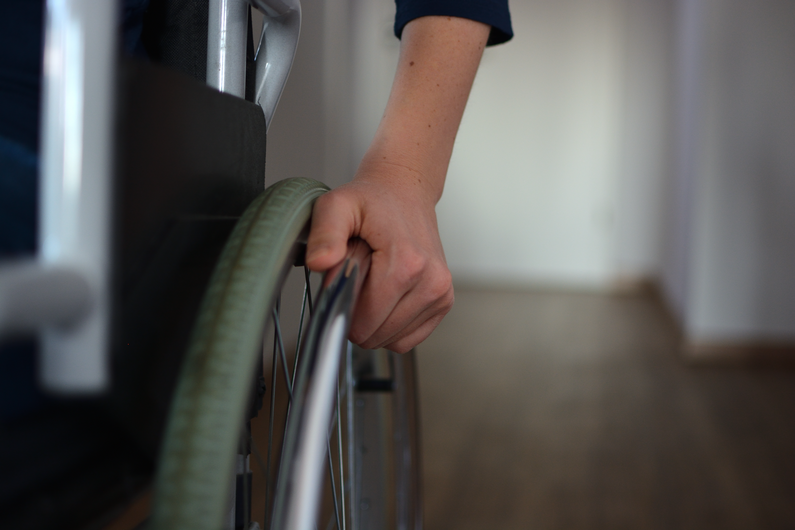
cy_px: 265
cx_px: 398
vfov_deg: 25.8
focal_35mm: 52
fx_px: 1159
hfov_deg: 37.9
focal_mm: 35
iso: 200
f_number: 1.8
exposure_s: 1/50
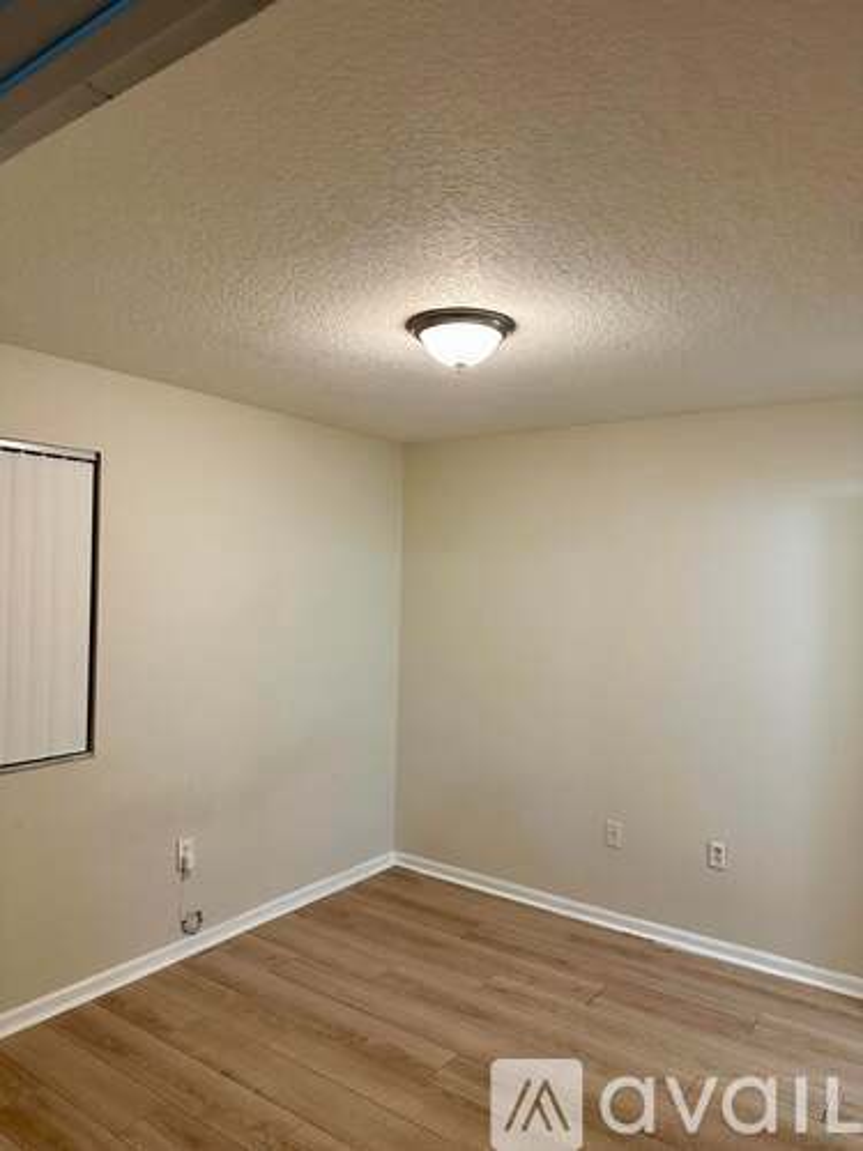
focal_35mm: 24
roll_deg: -1.4
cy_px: 576
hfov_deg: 56.8
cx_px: 432
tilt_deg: +1.3
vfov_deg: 71.6
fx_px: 798
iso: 400
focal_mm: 6.86
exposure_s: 1/60
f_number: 1.78
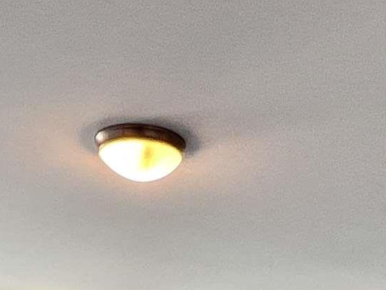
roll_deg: -0.3
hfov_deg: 26.2
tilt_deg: -6.1
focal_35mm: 73
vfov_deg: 15.7
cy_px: 591
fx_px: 814
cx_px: 308
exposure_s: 1/120
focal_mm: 1.57
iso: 160
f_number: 1.8
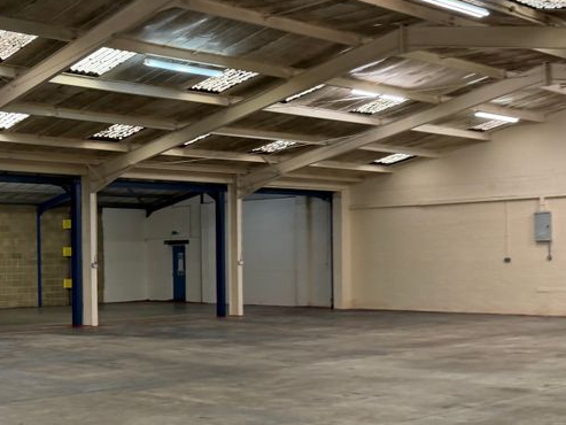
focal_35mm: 54
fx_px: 883
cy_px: 269
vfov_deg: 26.9
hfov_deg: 32.7
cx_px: 1
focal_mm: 6.76
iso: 200
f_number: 1.78
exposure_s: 1/75
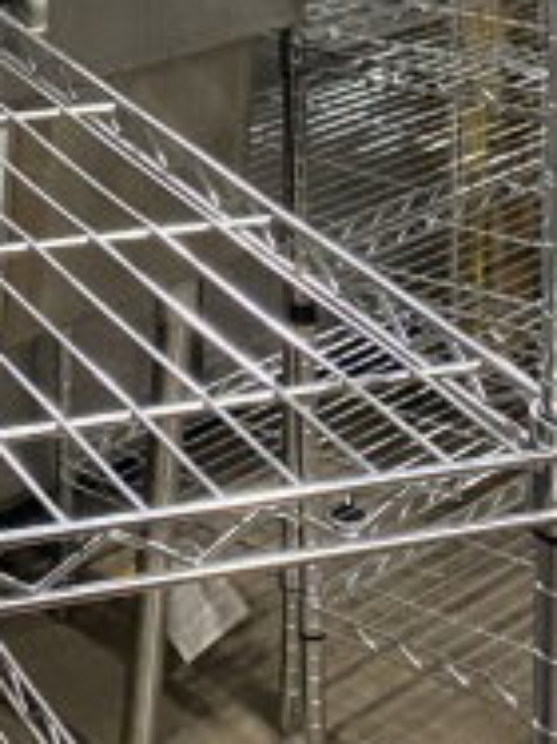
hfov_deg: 12.8
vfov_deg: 15.3
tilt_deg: -2.4
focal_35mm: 113
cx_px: -84
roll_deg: -1.3
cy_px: -551
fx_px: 2427
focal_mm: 4.25
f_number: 1.8
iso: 320
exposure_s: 1/60
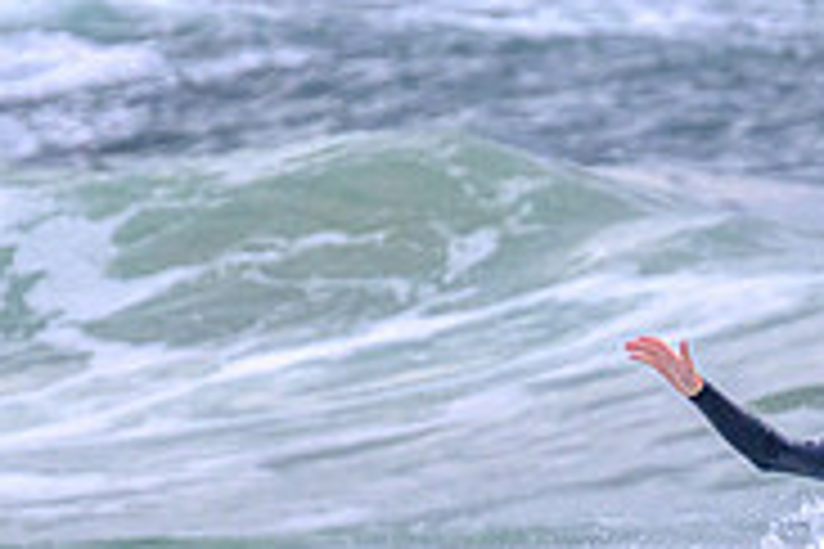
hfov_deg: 1.2
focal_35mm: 1778
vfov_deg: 0.8
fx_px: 40693
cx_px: 1256
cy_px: 794
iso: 1600
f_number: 11
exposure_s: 1/1600
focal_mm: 560
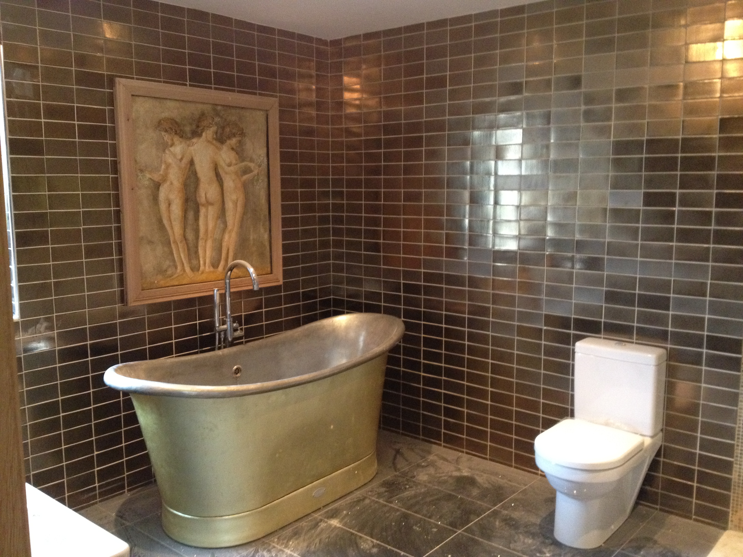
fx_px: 751
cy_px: 278
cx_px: 372
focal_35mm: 35
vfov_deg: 40.7
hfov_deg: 52.6
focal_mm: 4.28
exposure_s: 1/17
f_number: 2.4
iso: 400
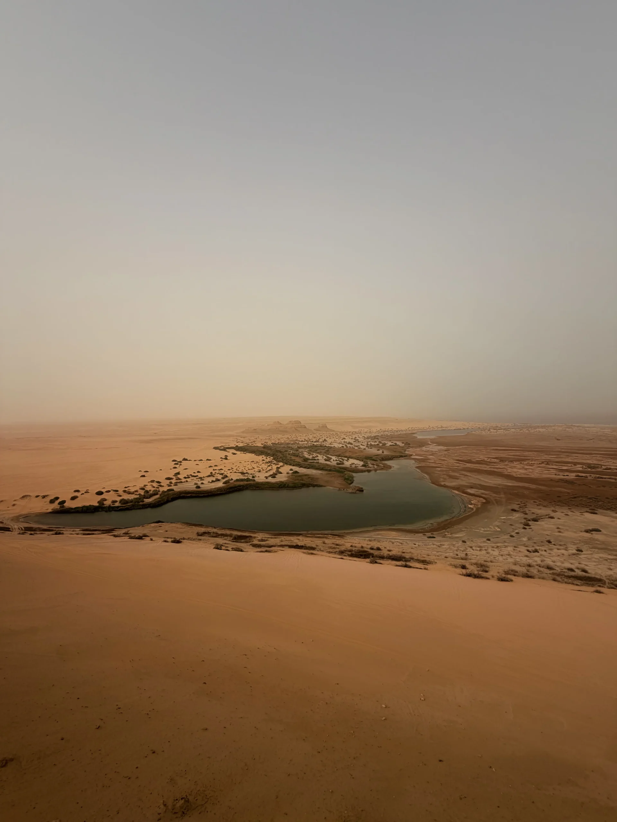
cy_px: 411
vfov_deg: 102.1
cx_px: 308
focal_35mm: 14
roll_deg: +0.8
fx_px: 333
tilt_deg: +1.4
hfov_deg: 85.7
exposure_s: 1/1656
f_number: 2.2
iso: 20
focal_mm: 2.22
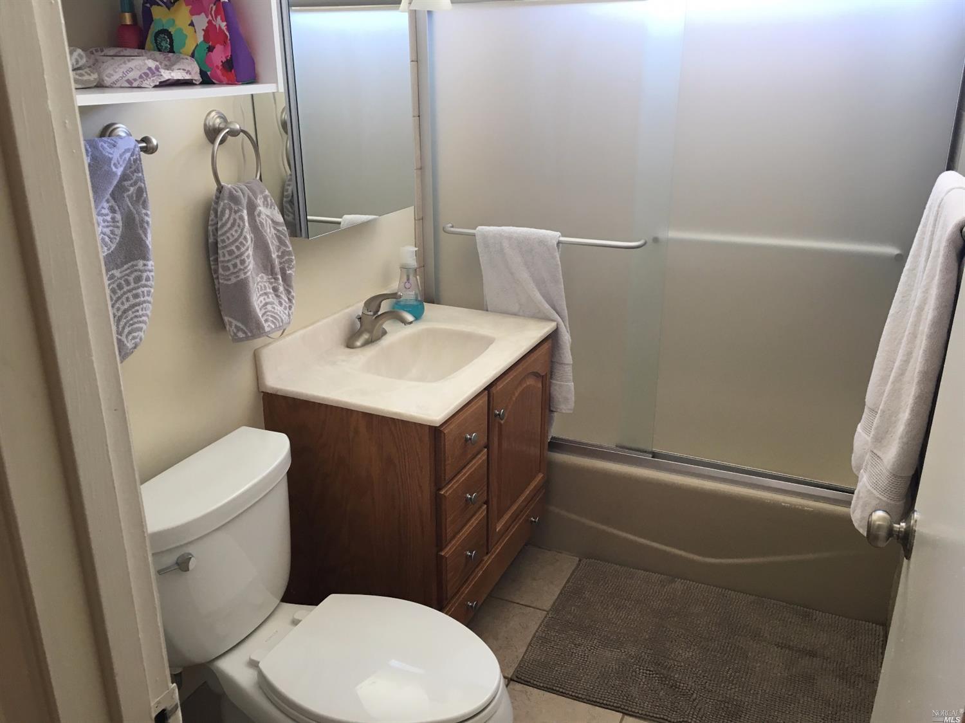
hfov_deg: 61.7
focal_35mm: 29
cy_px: 362
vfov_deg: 48.2
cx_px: 482
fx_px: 808
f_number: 2.2
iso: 80
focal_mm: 4.15
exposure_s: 1/30
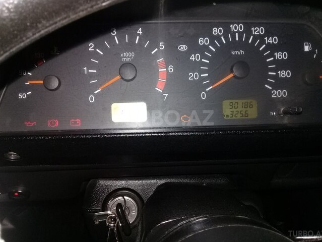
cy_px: 118
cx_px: 162
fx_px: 298
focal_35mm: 32
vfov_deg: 44.2
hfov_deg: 56.8
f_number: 2.2
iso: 100
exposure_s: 1/33
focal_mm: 3.3
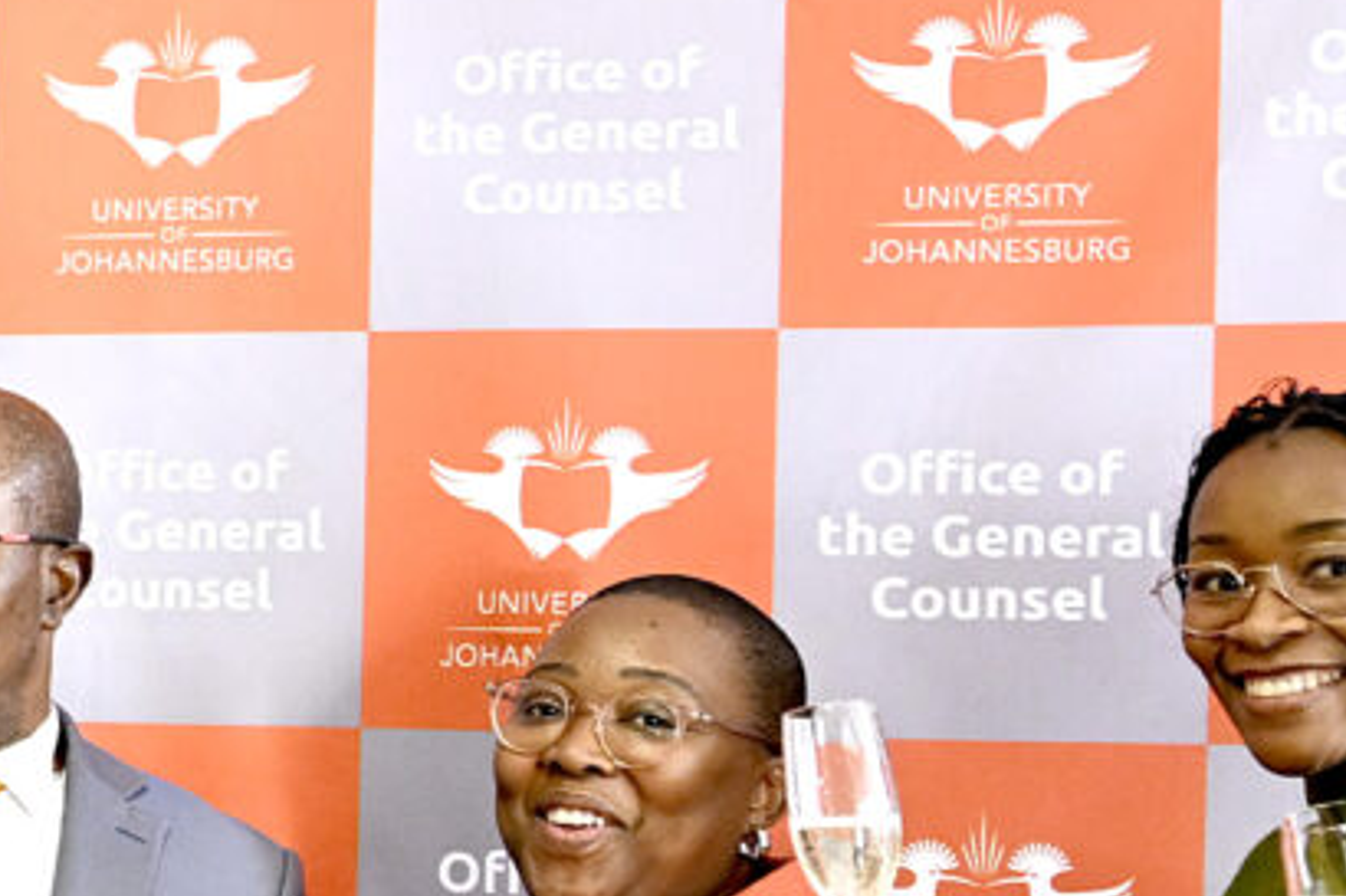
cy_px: 494
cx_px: -1461
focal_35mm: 150
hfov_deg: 12.0
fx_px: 5606
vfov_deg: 9.1
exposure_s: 1/100
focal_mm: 24
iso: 2000
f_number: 3.2
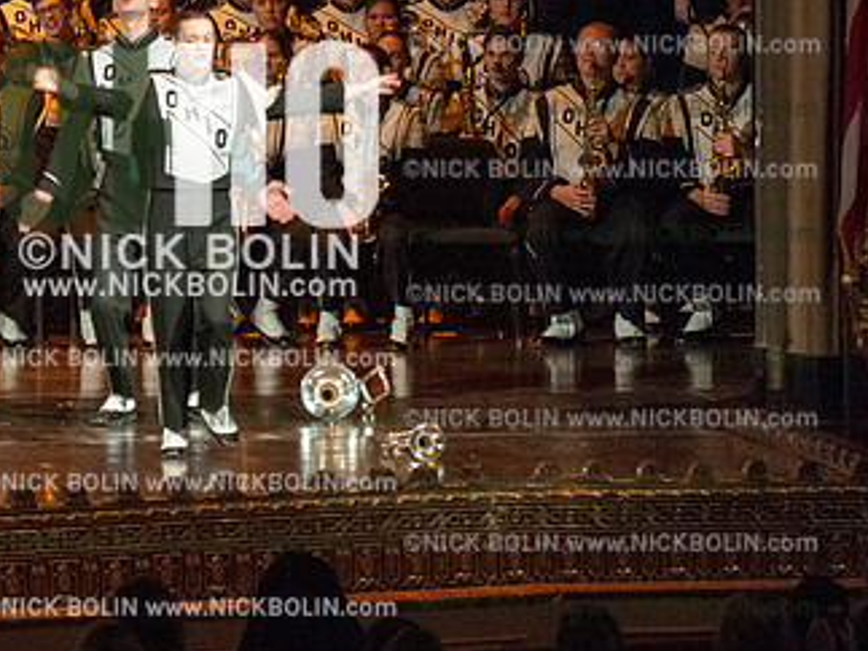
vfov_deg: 4.5
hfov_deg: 6.0
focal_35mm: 328
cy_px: 169
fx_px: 8222
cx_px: 188
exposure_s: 1/320
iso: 8000
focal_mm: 190
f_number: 5.6
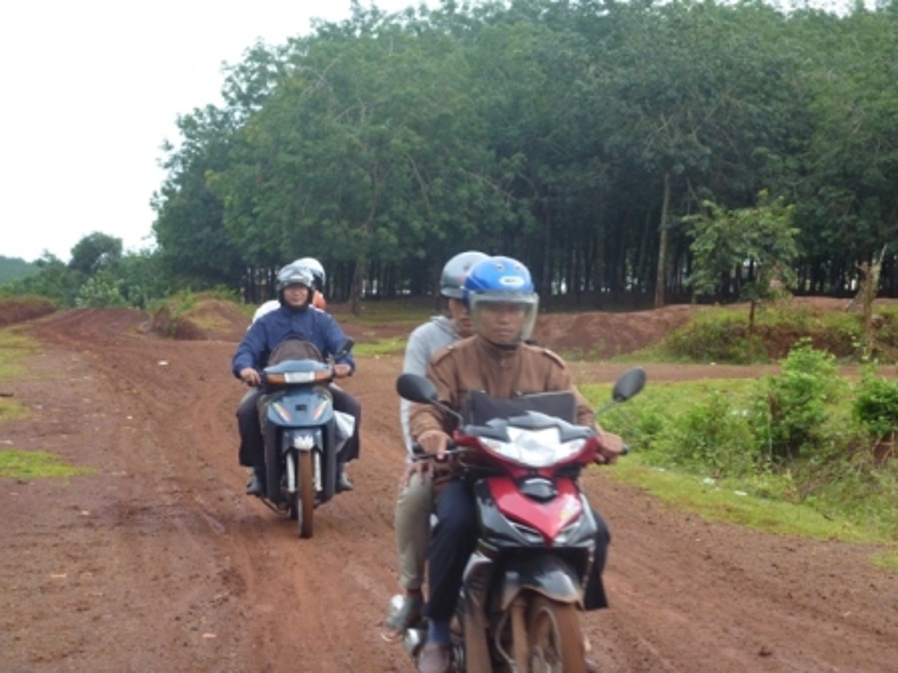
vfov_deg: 15.4
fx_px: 2490
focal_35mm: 96
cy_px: 336
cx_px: 449
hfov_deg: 20.4
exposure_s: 1/100
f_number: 4.3
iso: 200
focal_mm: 15.8
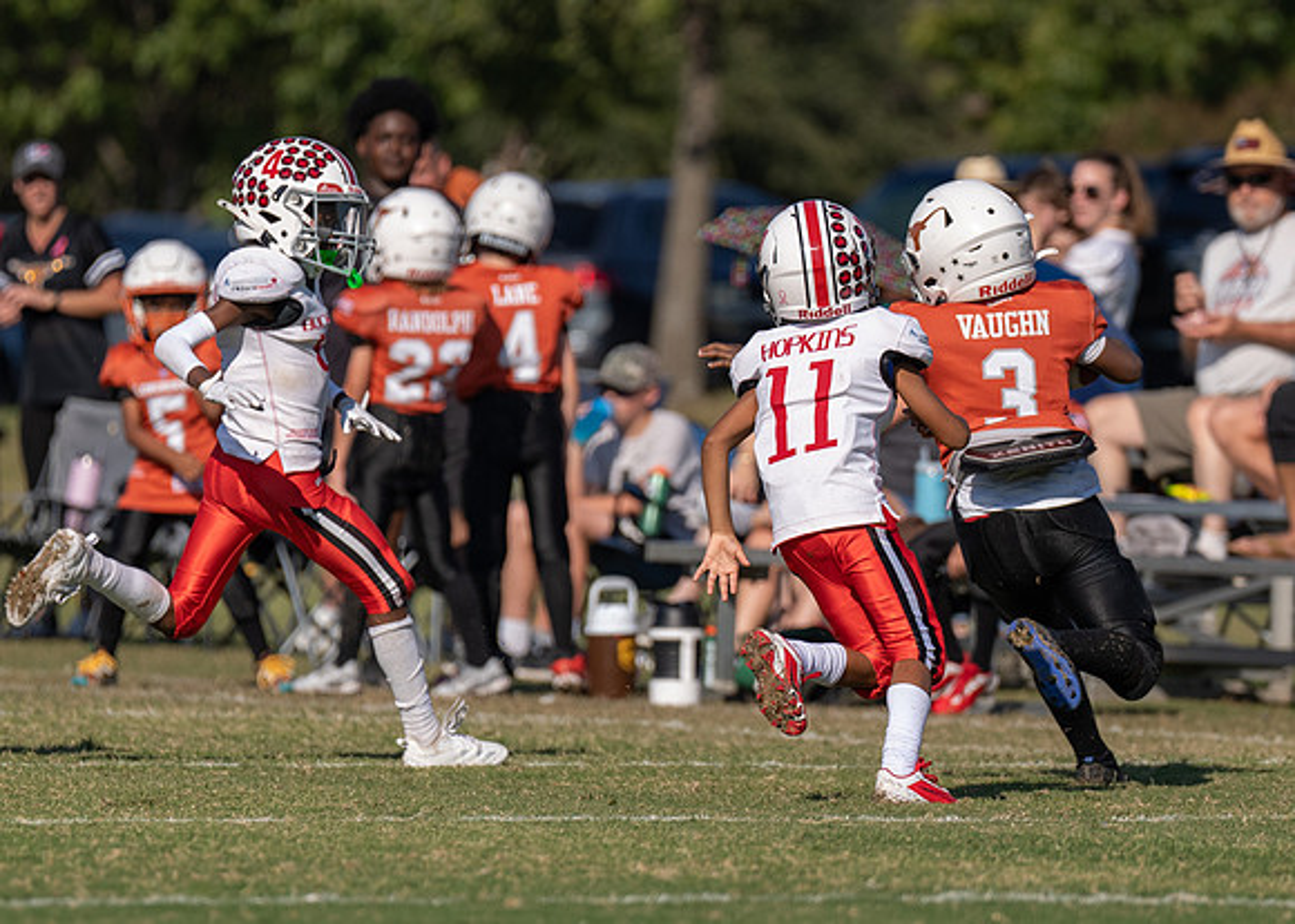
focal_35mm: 453
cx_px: 727
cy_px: 517
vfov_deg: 3.2
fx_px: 16651
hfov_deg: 4.5
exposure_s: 1/3200
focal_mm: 200
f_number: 2.8
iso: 160
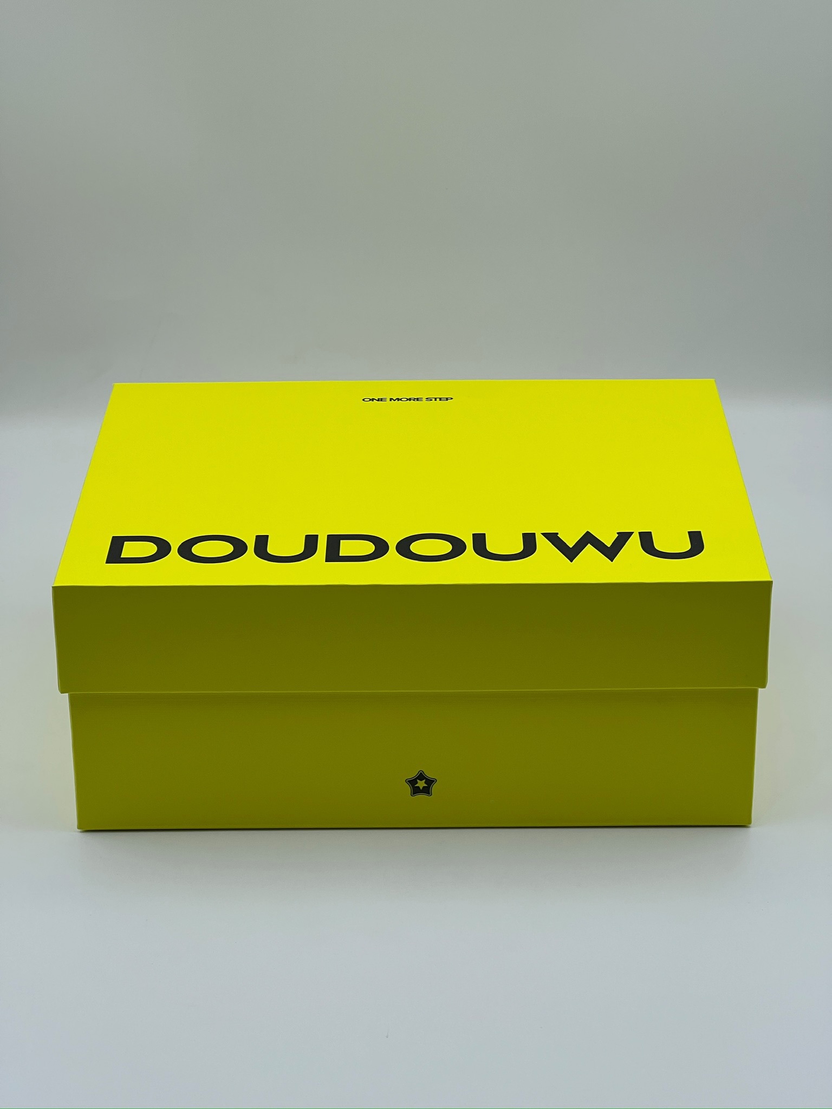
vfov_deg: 25.3
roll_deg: +1.5
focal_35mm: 77
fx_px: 2468
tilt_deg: -24.0
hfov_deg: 19.1
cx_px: 416
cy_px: 554
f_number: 2.8
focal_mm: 9
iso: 32
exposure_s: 1/104
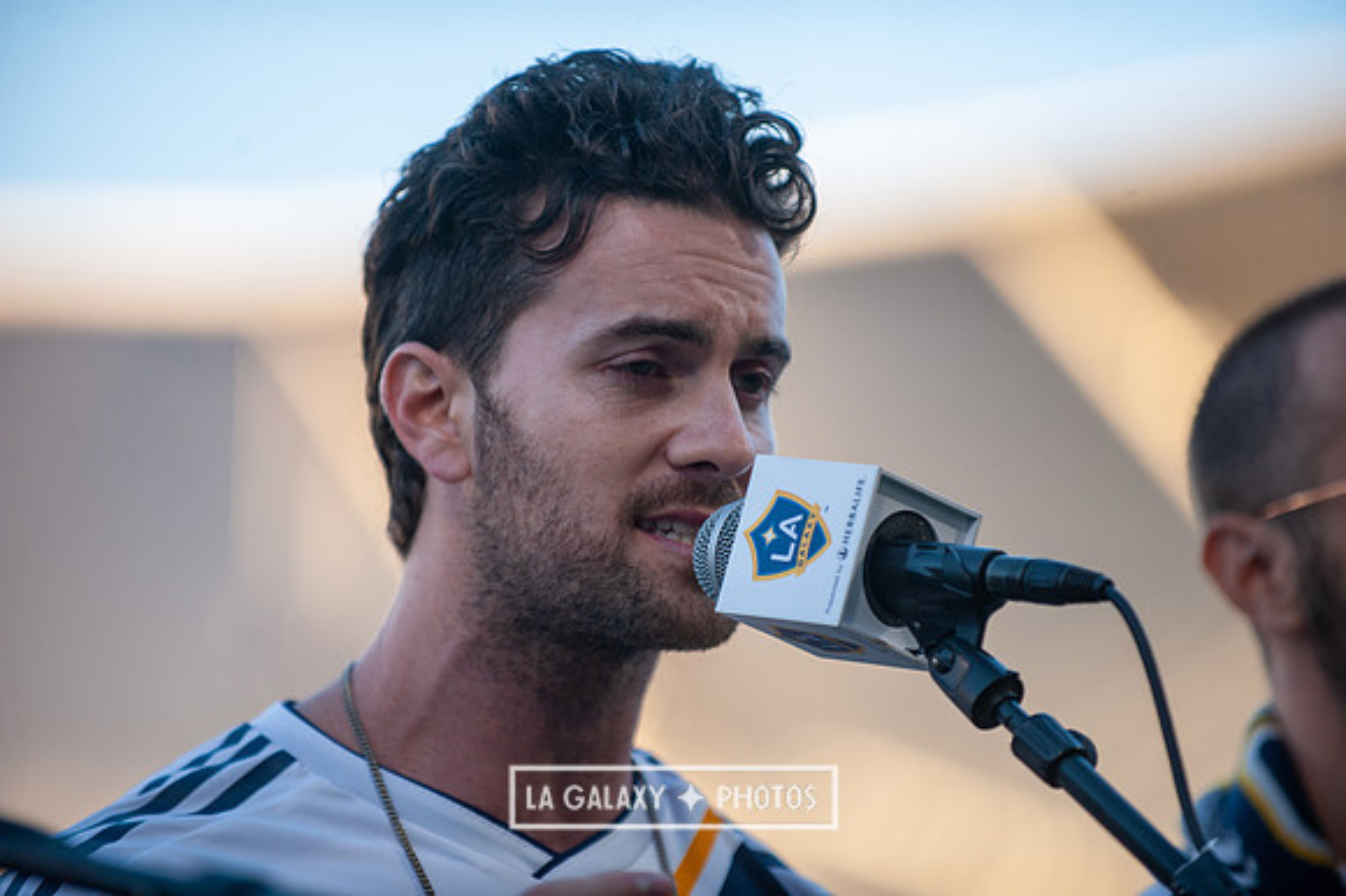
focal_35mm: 200
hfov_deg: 10.3
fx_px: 7473
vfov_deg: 6.9
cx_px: 673
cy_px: 448
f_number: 2.8
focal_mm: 200
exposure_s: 1/1600
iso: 800
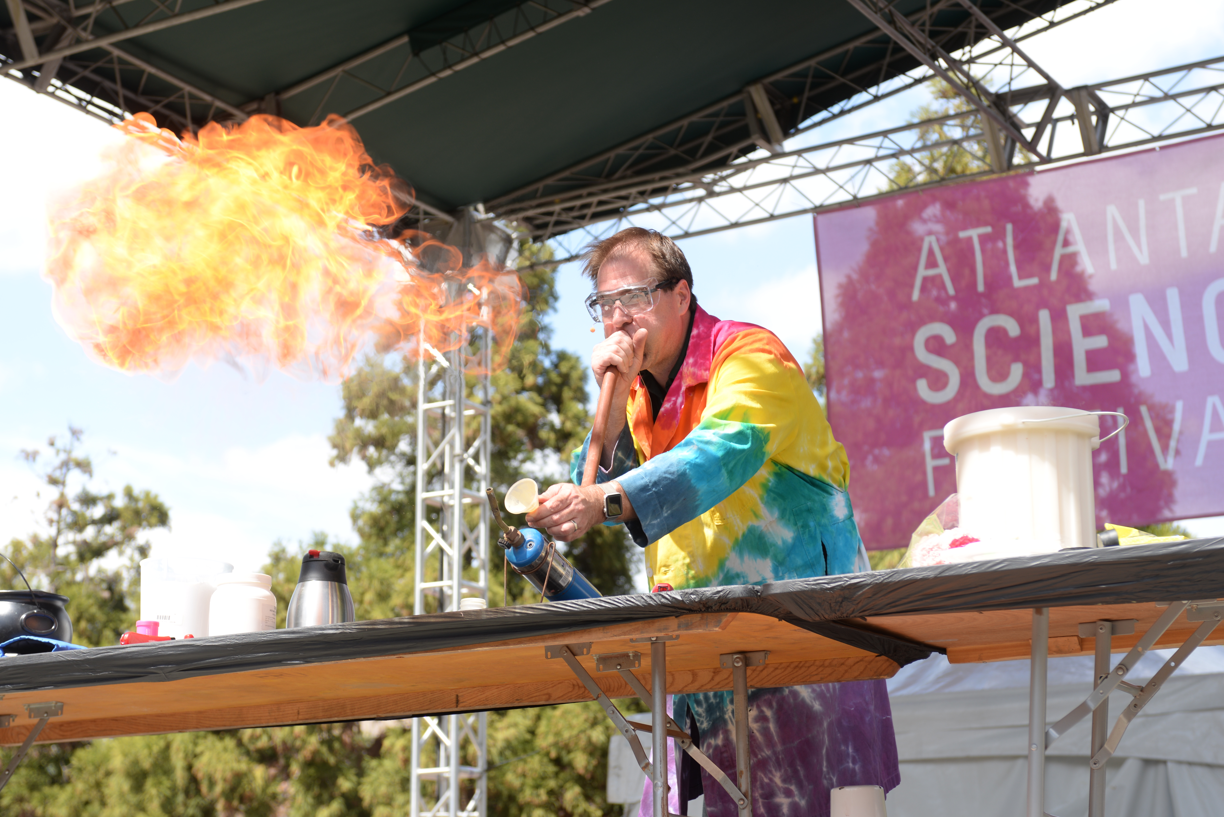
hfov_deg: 28.8
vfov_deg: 19.5
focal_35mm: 70
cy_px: 408
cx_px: 612
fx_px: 2381
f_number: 5.6
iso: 100
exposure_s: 1/250
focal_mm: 70
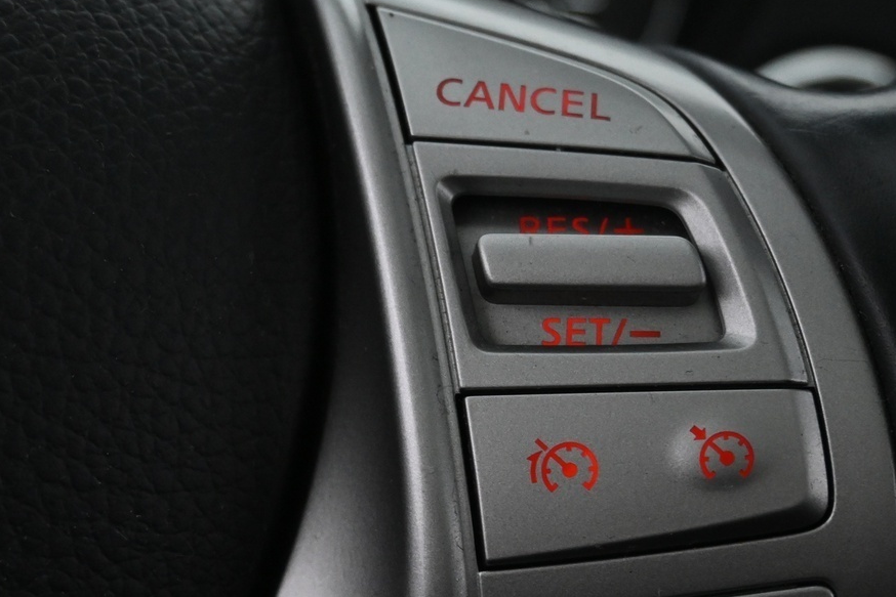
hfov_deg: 26.5
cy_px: 415
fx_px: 1903
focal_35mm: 76
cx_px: 482
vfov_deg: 17.8
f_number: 4.5
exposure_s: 1/40
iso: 2000
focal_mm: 27.5
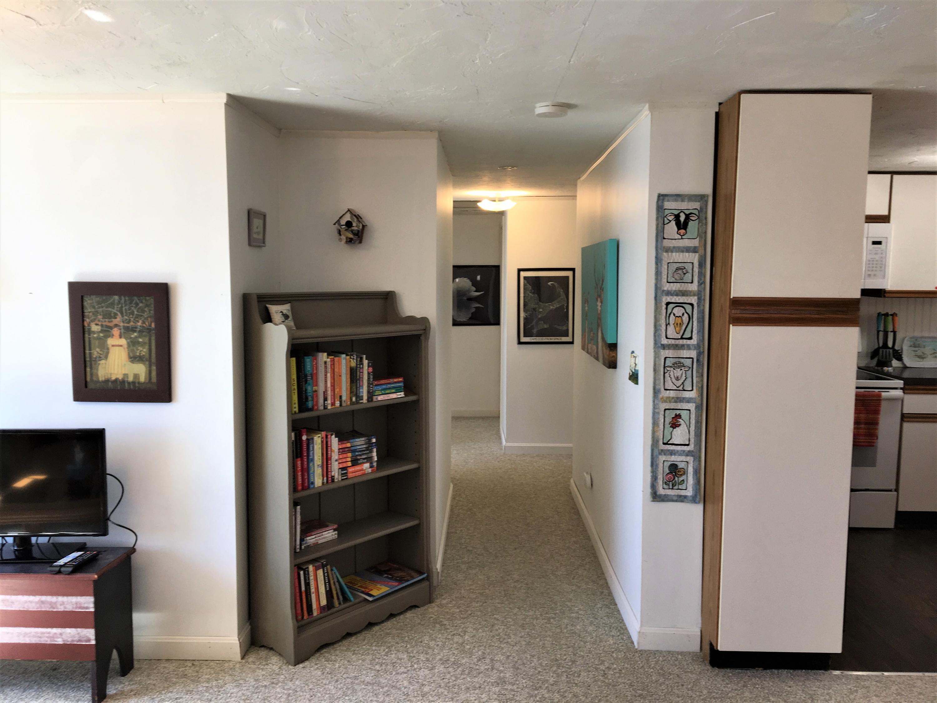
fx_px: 785
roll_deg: -0.4
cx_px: 468
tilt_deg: -5.3
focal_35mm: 29
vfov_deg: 48.2
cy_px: 352
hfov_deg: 61.7
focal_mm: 4.15
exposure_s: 1/60
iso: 32
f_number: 2.2
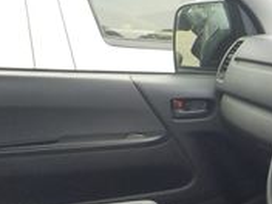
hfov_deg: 16.6
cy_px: 215
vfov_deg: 13.4
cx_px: 389
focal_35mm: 109
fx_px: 856
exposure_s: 1/200
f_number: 3.3
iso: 125
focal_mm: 4.1
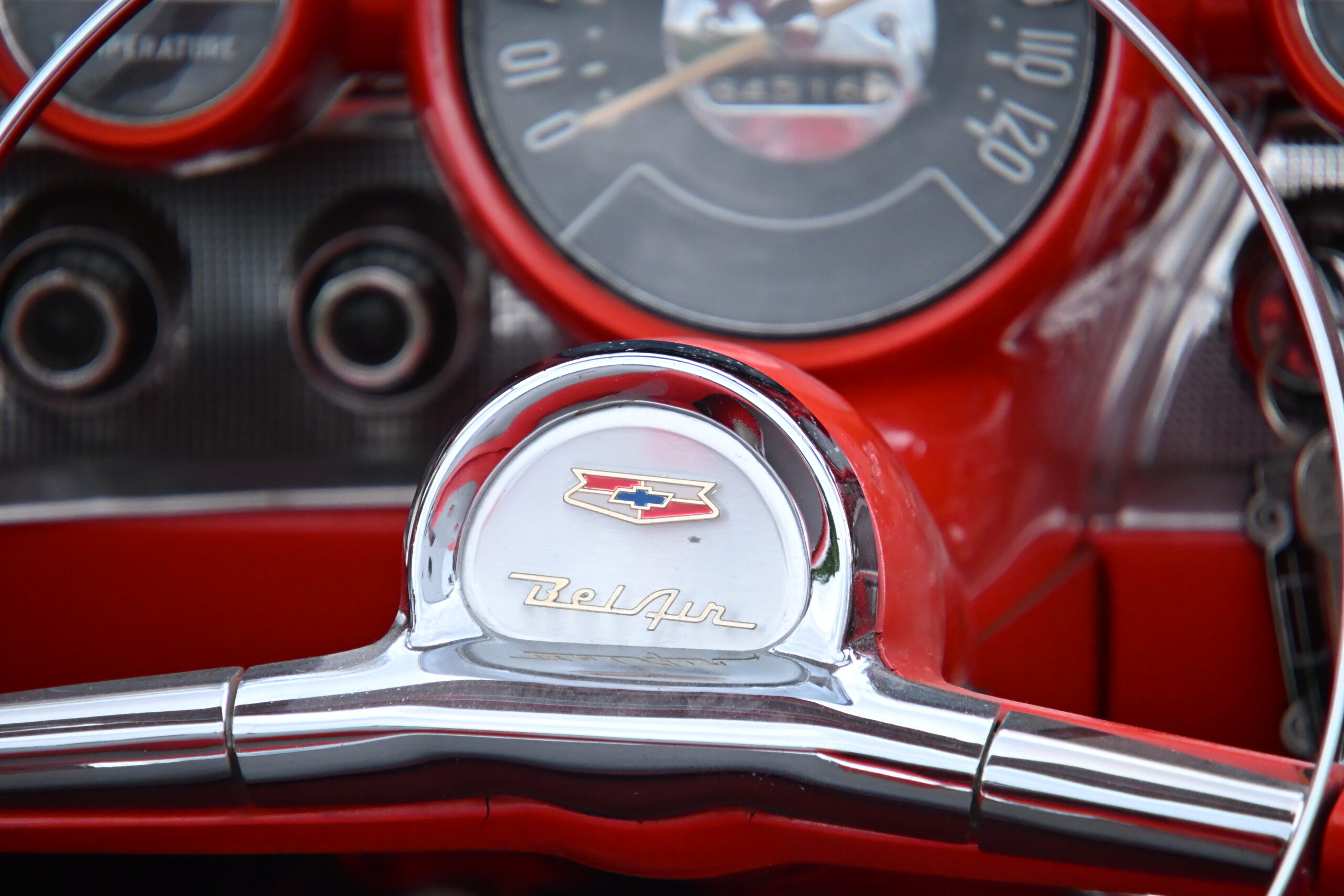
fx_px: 16800
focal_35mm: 450
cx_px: 672
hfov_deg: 4.6
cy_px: 448
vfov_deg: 3.1
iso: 3200
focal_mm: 300
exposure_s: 1/250
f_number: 6.3
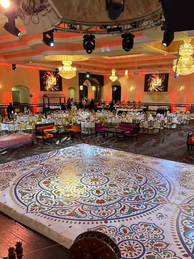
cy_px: 140
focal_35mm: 31
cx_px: 103
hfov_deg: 45.4
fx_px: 232
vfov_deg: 58.3
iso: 250
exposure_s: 1/75
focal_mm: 6.86
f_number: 1.78
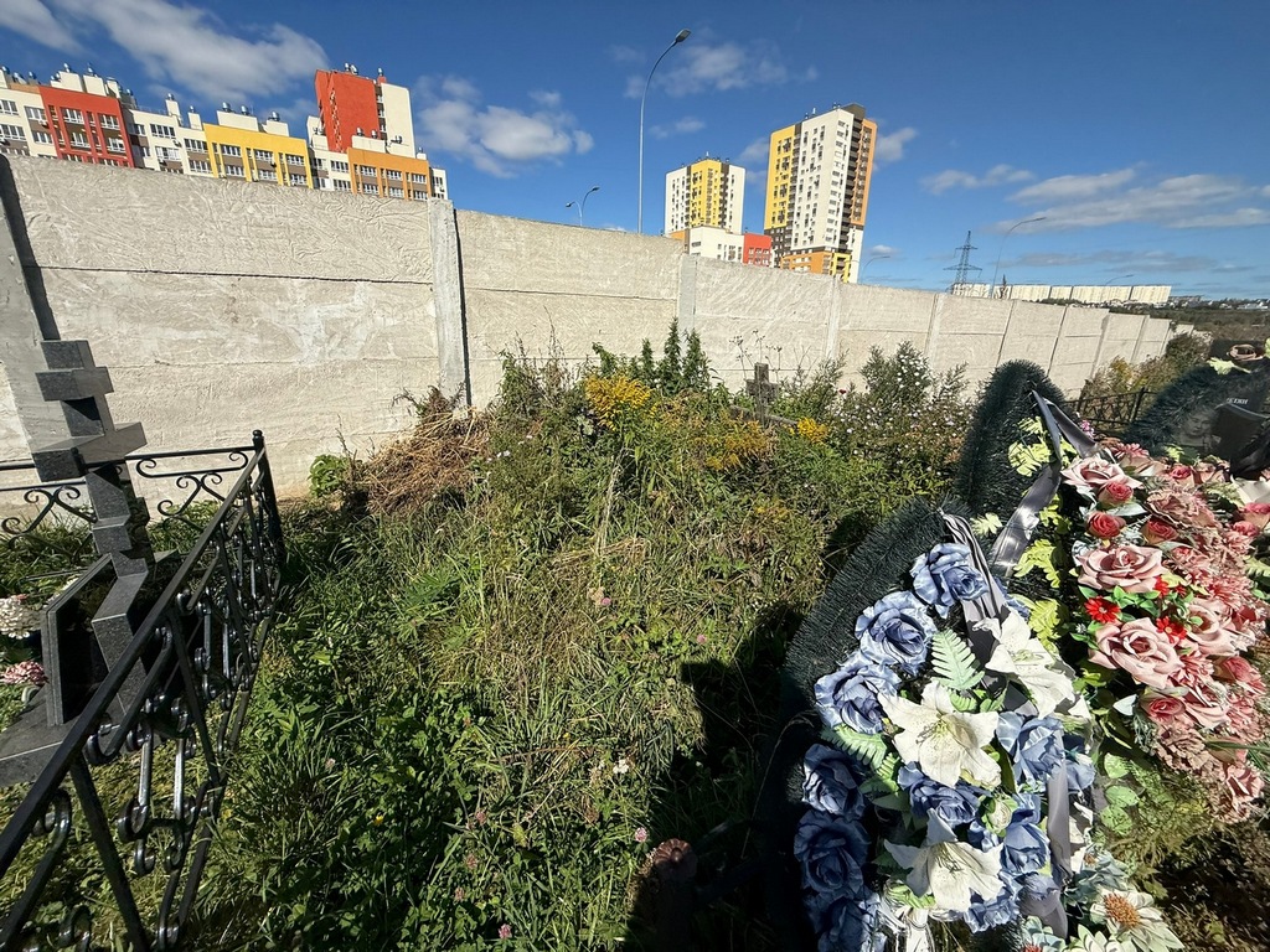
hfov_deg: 102.1
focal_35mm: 14
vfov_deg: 85.7
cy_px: 476
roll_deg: +1.7
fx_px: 514
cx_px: 635
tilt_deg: -21.7
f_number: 2.2
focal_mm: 2.22
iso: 50
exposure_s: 1/2410
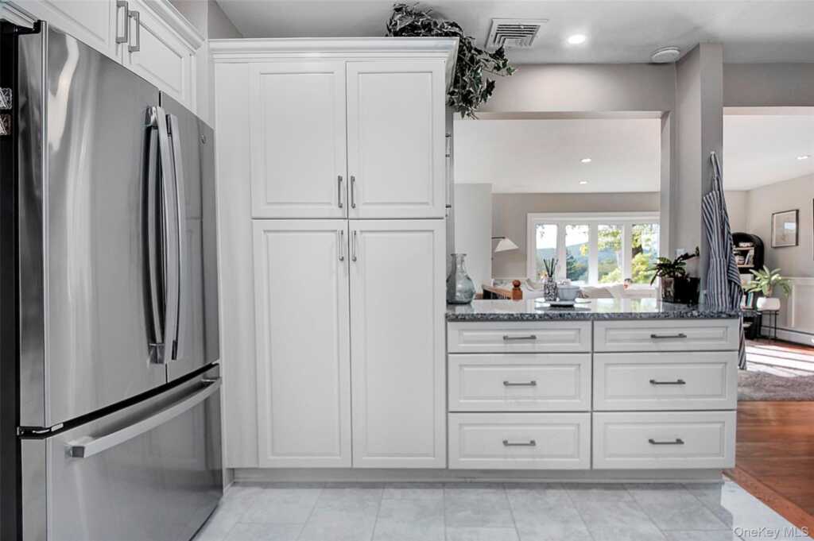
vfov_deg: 77.2
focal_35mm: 15
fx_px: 339
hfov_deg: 100.4
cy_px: 270
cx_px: 407
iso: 200
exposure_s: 1/30
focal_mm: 10
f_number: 14
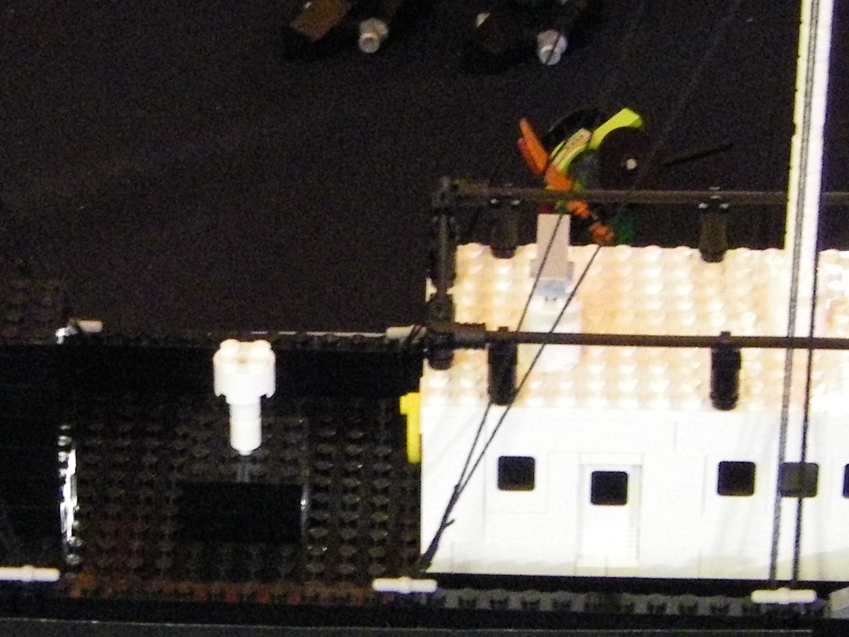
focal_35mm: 157
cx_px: 289
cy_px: 318
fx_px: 3851
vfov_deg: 9.5
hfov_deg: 12.6
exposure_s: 1/13
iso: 800
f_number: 3.7
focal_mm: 9.3
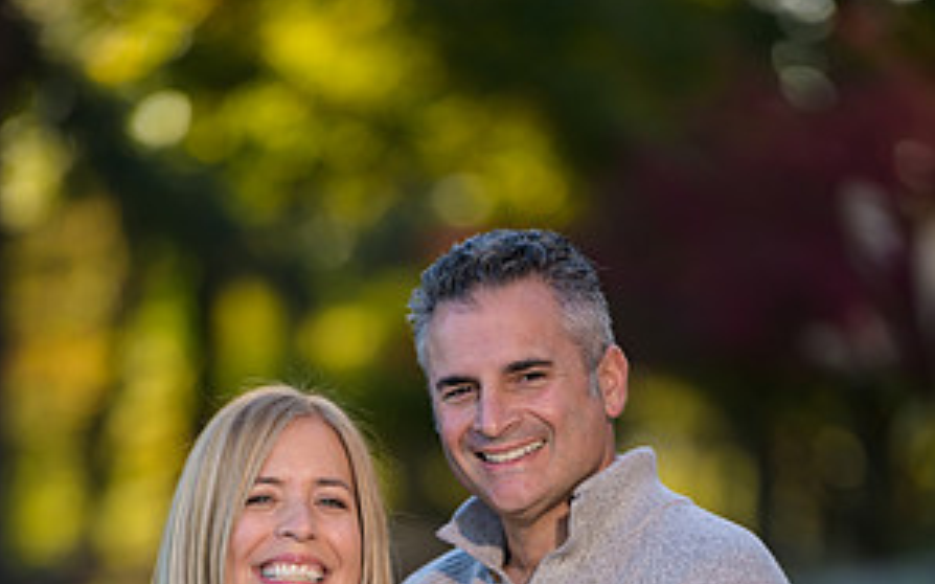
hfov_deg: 6.8
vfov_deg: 4.2
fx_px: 7845
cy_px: 688
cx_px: 468
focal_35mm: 308
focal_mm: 200
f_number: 3.2
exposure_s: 1/500
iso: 200
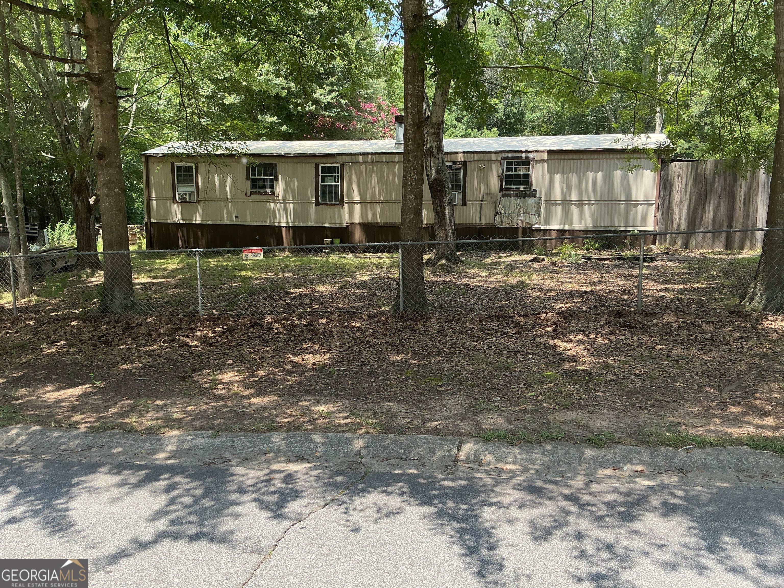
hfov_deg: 61.7
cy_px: 294
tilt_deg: -7.1
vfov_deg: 48.2
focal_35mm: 29
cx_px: 392
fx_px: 657
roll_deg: -1.3
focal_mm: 3
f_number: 1.8
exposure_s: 1/286
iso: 25
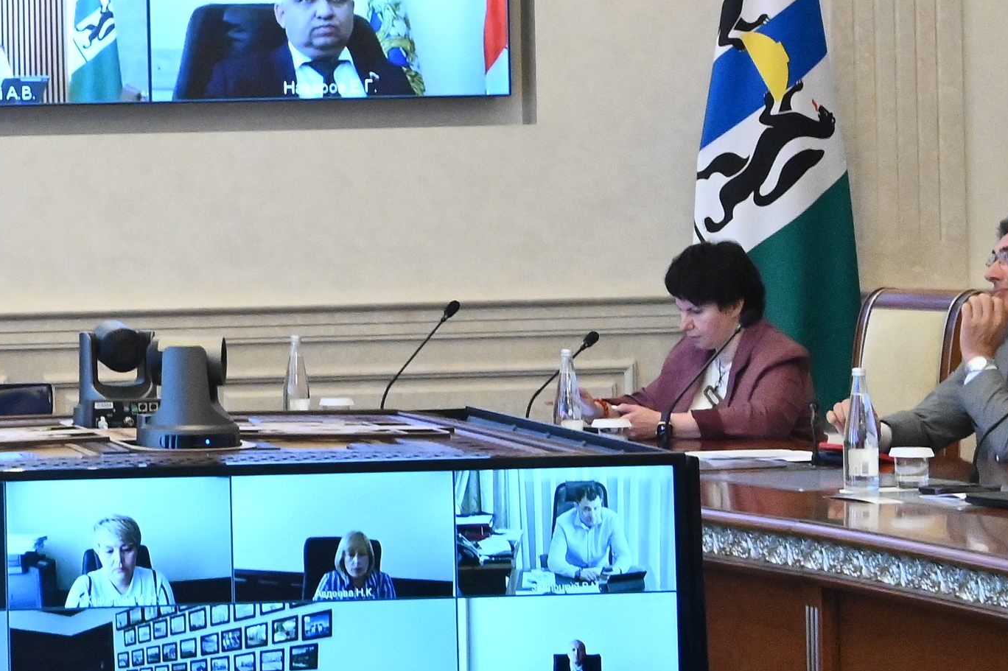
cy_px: 108
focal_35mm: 149
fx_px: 4170
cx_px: -155
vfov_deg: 9.2
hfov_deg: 13.5
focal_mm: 45
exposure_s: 1/160
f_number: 11
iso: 6400
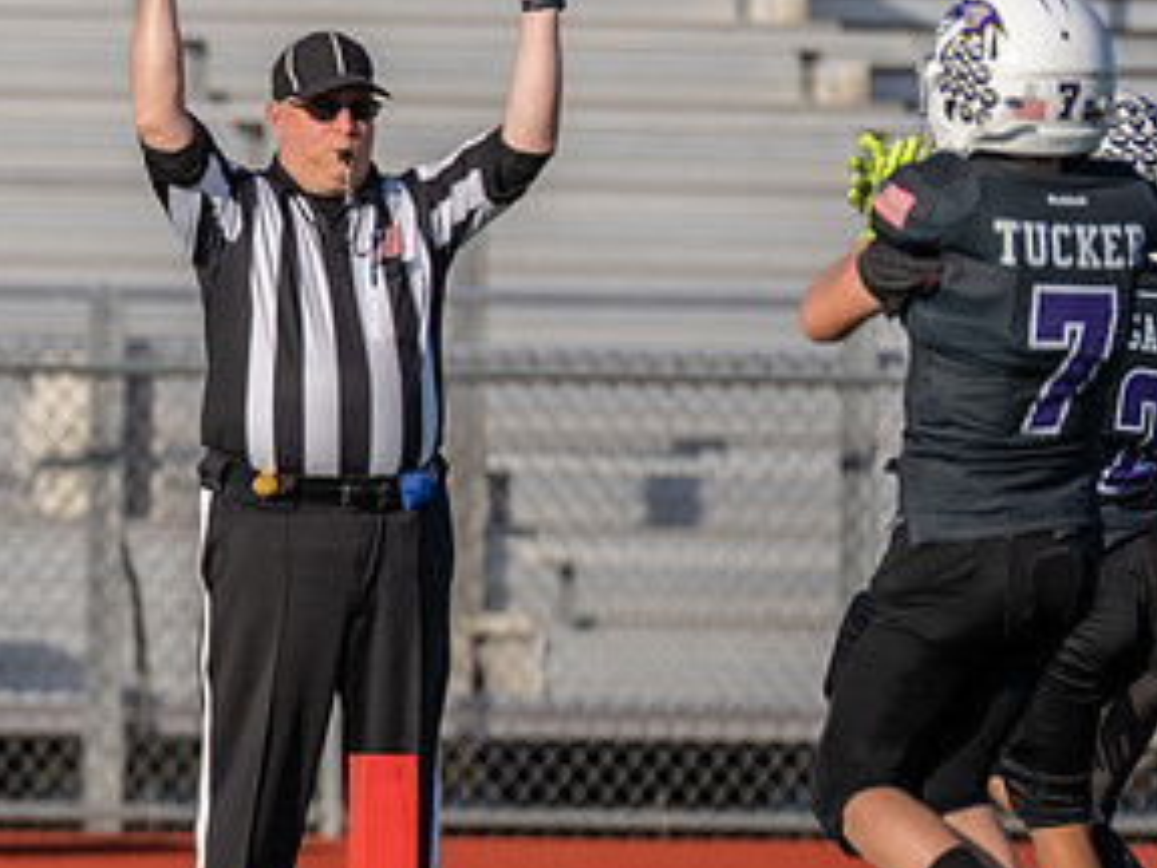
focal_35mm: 646
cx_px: -561
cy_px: 575
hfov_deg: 3.1
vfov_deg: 2.3
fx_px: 21592
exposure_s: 1/3200
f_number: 2.8
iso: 160
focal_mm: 200
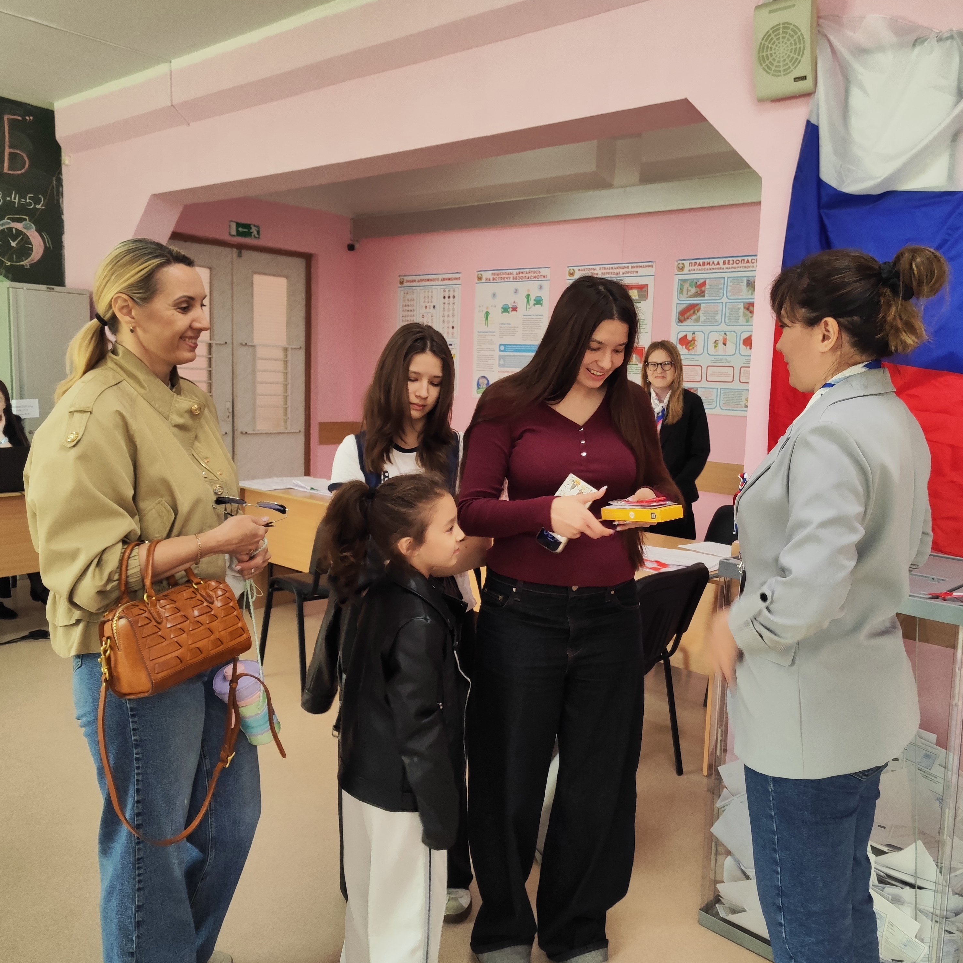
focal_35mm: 28
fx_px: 881
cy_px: 473
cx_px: 536
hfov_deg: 57.2
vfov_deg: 57.3
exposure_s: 1/50
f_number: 1.8
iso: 205
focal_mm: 5.4
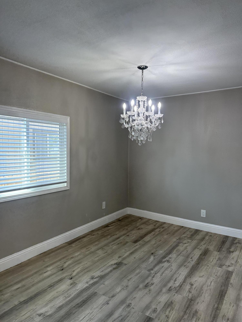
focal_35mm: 24
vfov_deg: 71.6
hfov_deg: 56.8
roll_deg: -1.0
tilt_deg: -2.4
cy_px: 161
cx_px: 121
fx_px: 224
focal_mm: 6.86
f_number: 1.78
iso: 100
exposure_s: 1/166
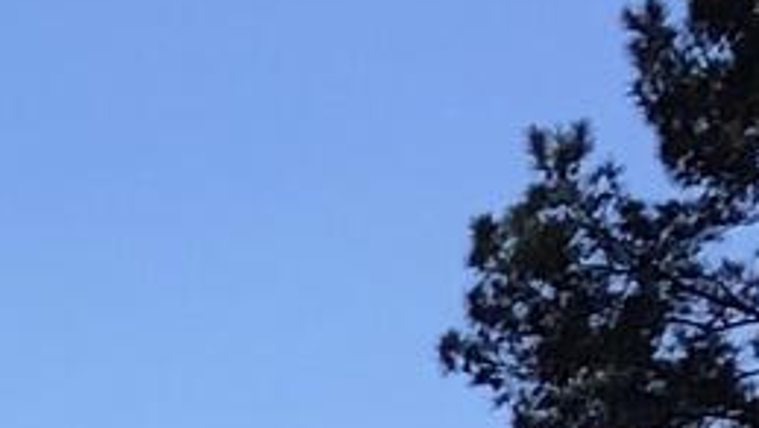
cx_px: -850
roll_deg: +1.3
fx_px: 5376
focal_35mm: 267
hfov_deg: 7.7
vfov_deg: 4.3
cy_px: 1410
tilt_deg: -0.2
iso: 25
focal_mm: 3.3
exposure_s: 1/1314
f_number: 2.4
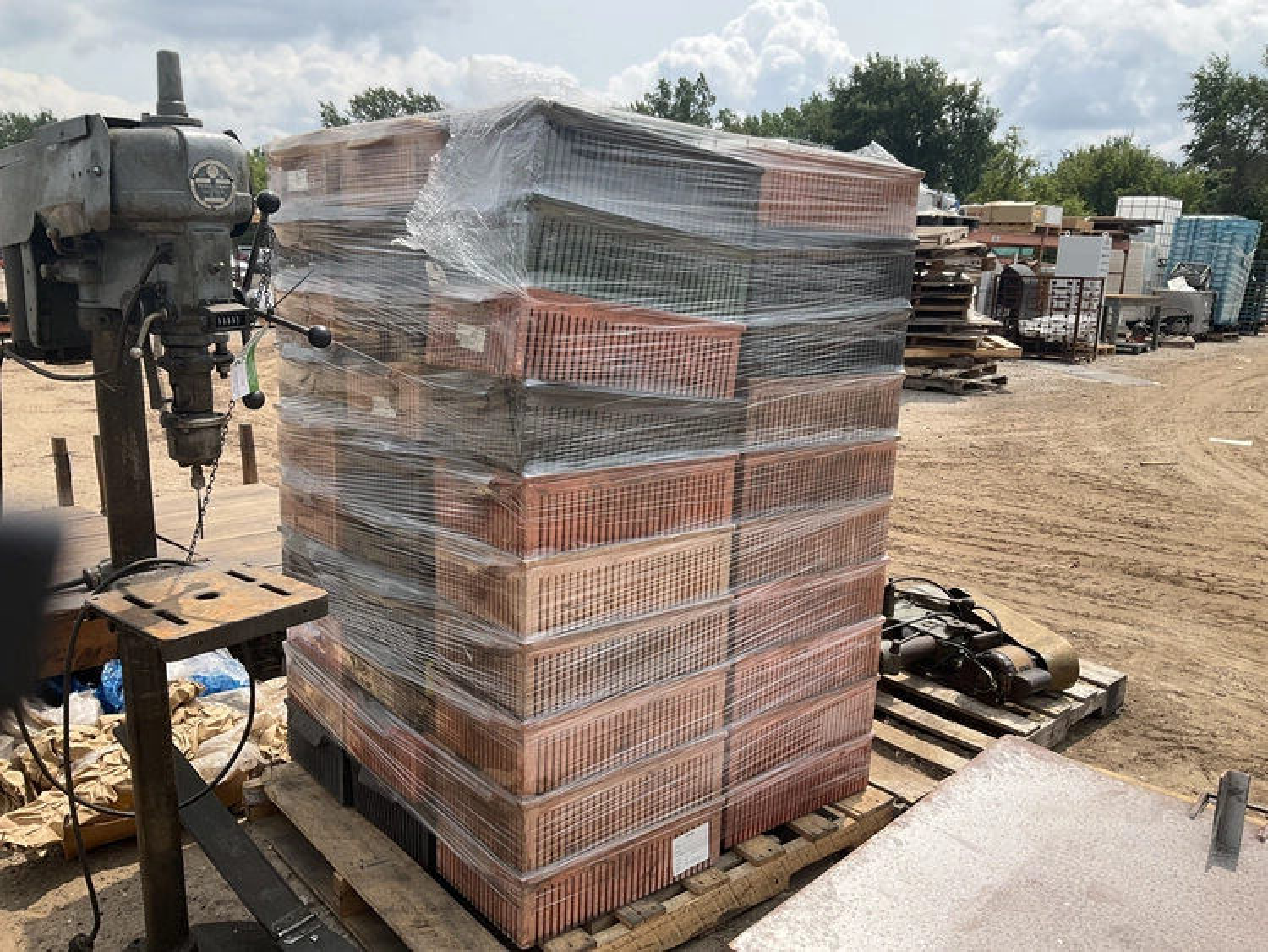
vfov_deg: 48.3
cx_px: 634
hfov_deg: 61.6
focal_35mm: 29
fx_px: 1063
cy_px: 476
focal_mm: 3
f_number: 1.8
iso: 25
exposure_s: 1/1626
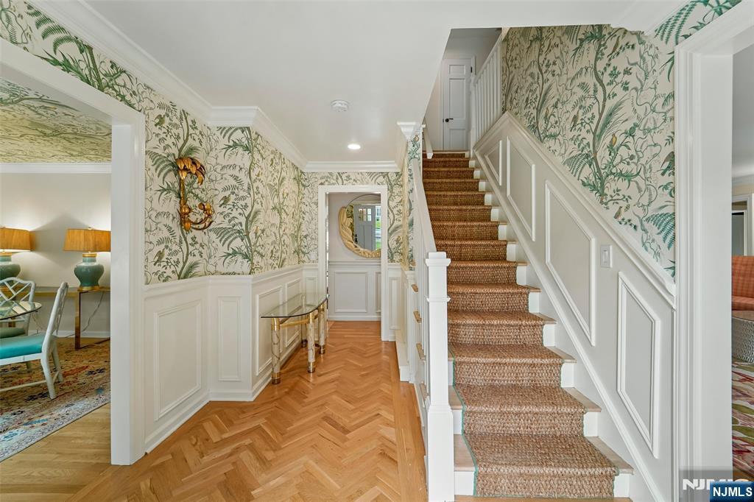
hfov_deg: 104.3
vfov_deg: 81.2
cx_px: 377
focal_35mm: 14
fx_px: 293
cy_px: 251
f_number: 8
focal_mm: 14
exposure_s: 1/20
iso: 400
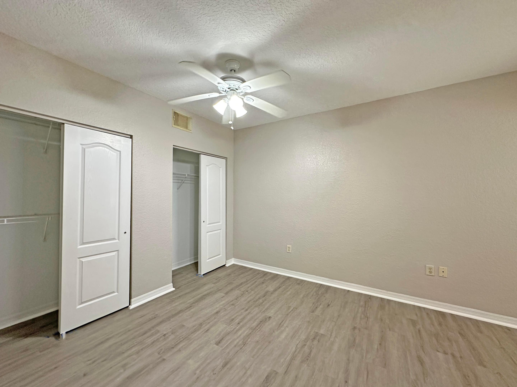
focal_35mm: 14
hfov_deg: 102.1
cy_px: 194
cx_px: 258
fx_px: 209
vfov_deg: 85.7
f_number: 2.2
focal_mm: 2.22
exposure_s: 1/60
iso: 320
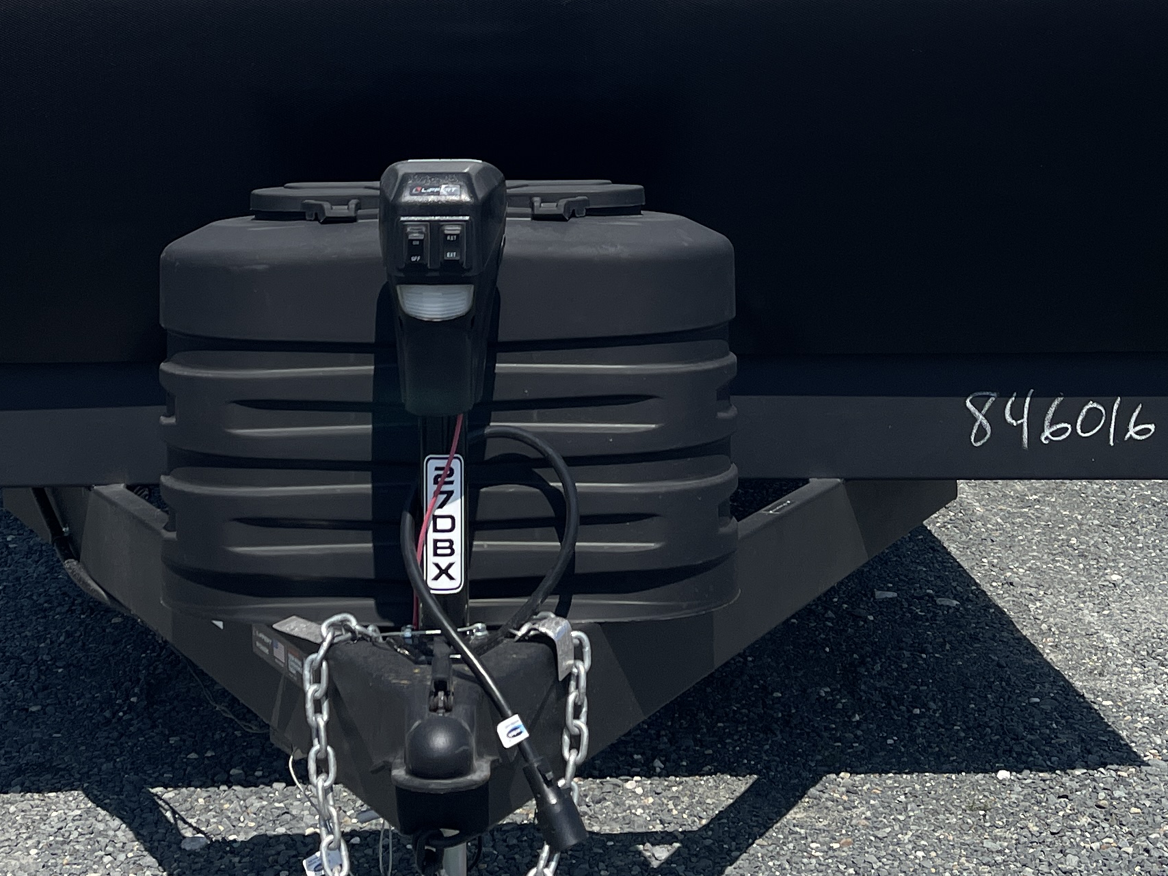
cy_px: -41
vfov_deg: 23.6
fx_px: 1991
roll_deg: +0.4
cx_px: 553
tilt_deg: +2.8
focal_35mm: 59
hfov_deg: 32.7
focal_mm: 5.1
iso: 32
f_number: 1.6
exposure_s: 1/10000
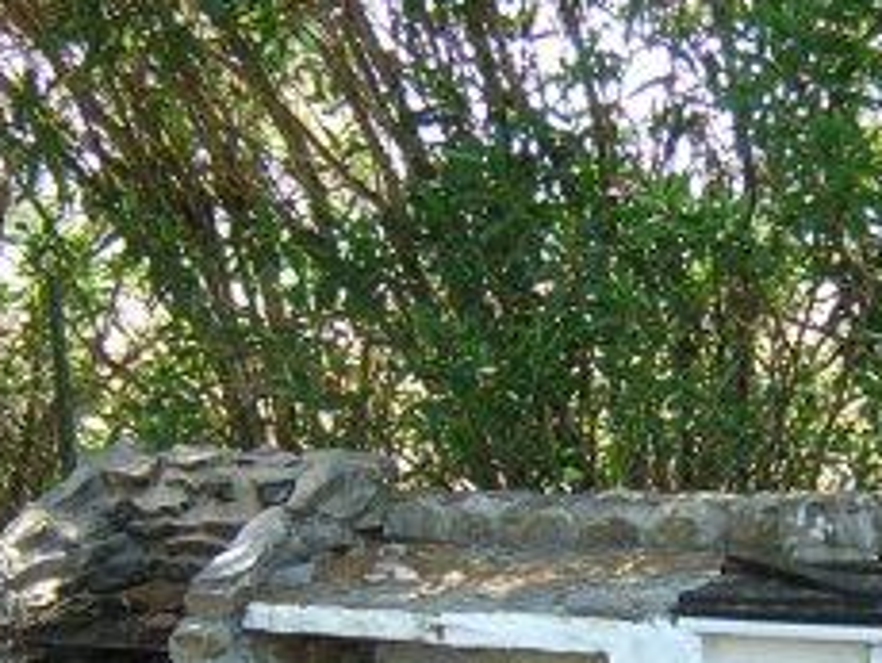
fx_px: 1785
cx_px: 614
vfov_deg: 21.0
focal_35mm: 70
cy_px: 448
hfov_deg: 27.5
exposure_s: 1/73.1
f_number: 2.6
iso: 100
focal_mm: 4.7
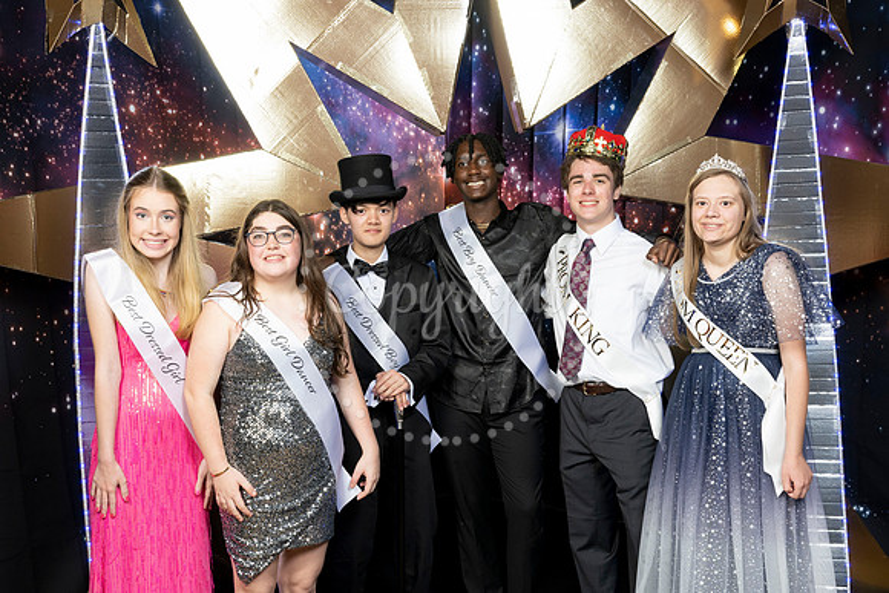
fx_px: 1049
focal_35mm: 42
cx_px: 456
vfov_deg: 31.4
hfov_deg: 45.9
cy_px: 391
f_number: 9
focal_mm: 28.5
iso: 320
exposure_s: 1/100
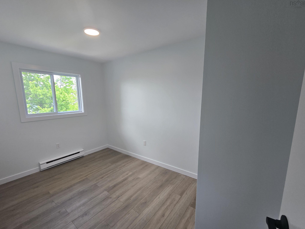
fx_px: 123
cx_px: 144
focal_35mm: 14
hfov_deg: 102.0
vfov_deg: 85.6
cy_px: 121
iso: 64
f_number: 2.2
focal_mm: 2.2
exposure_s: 1/60
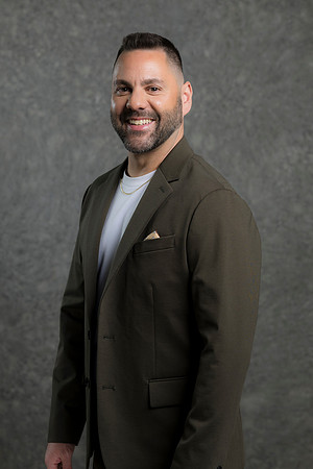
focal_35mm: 85
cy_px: 234
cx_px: 156
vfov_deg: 23.9
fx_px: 1108
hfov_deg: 16.1
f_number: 5
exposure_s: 1/200
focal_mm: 85
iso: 125
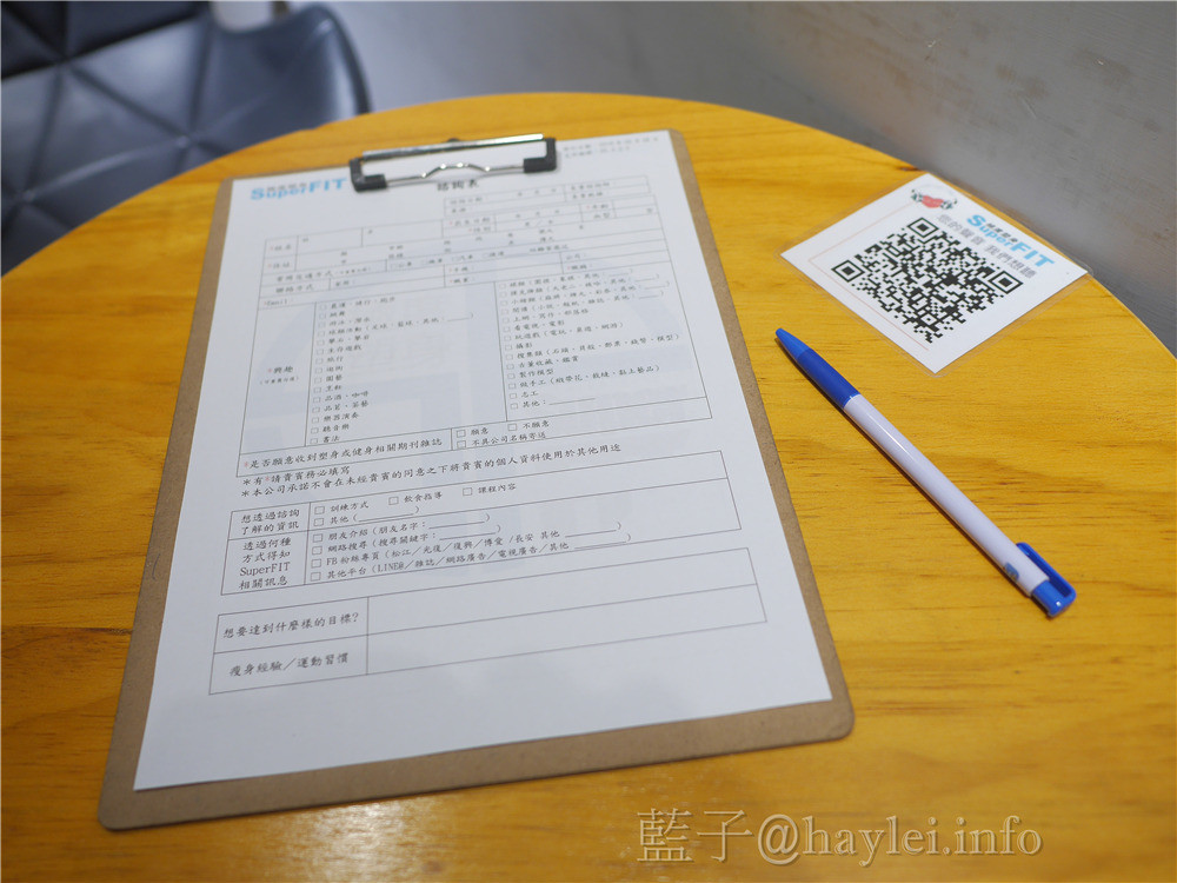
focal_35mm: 30
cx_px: 588
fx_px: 1020
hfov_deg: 60.0
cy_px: 442
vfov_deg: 46.8
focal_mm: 15
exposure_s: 1/60
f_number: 2.2
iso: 250
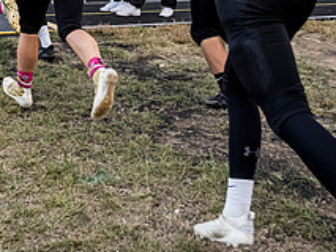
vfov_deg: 14.8
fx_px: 952
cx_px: -9
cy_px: -20
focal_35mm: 98
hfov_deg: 19.4
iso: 1000
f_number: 2.8
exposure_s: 1/640
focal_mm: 18
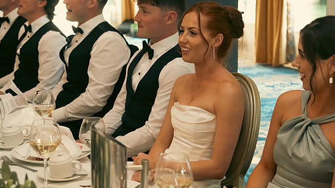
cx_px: 169
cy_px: 88
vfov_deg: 14.9
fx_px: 719
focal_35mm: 81
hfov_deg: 26.2
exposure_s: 1/160
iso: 2000
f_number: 3.5
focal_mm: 46
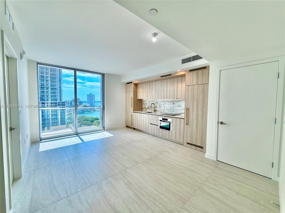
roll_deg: -0.3
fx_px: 115
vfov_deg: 85.7
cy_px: 106
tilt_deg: -3.2
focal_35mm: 14
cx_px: 142
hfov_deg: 102.1
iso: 40
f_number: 2.2
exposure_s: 1/248
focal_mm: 2.22
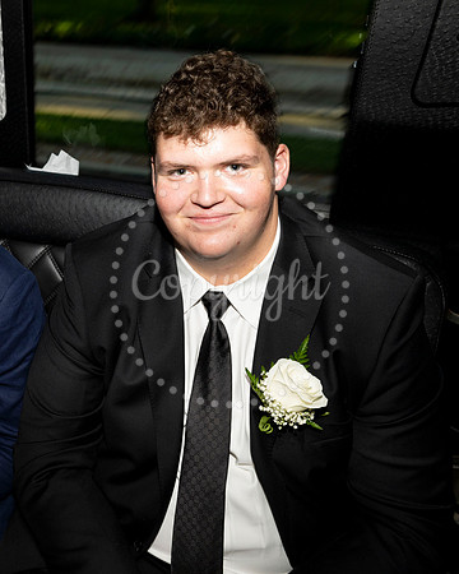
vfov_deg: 39.7
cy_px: 284
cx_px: 25
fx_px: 796
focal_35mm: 47
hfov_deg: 30.4
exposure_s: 1/100
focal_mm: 33
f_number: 7.1
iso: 400
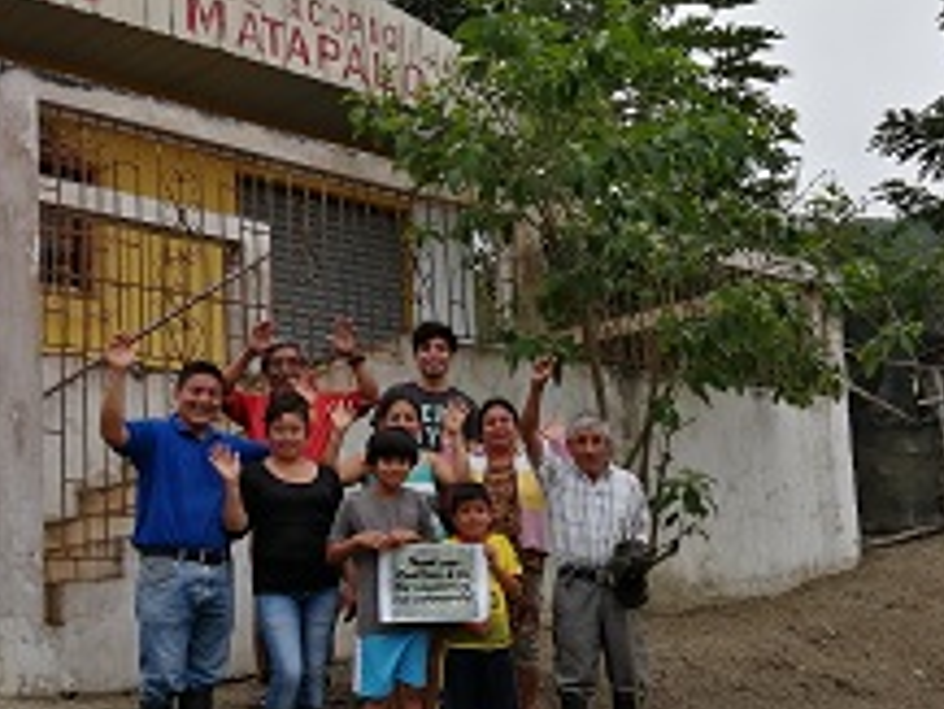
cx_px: 465
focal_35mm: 53
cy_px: 461
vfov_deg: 27.4
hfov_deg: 36.2
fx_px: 1446
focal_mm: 3.62
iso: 50
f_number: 1.8
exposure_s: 1/824
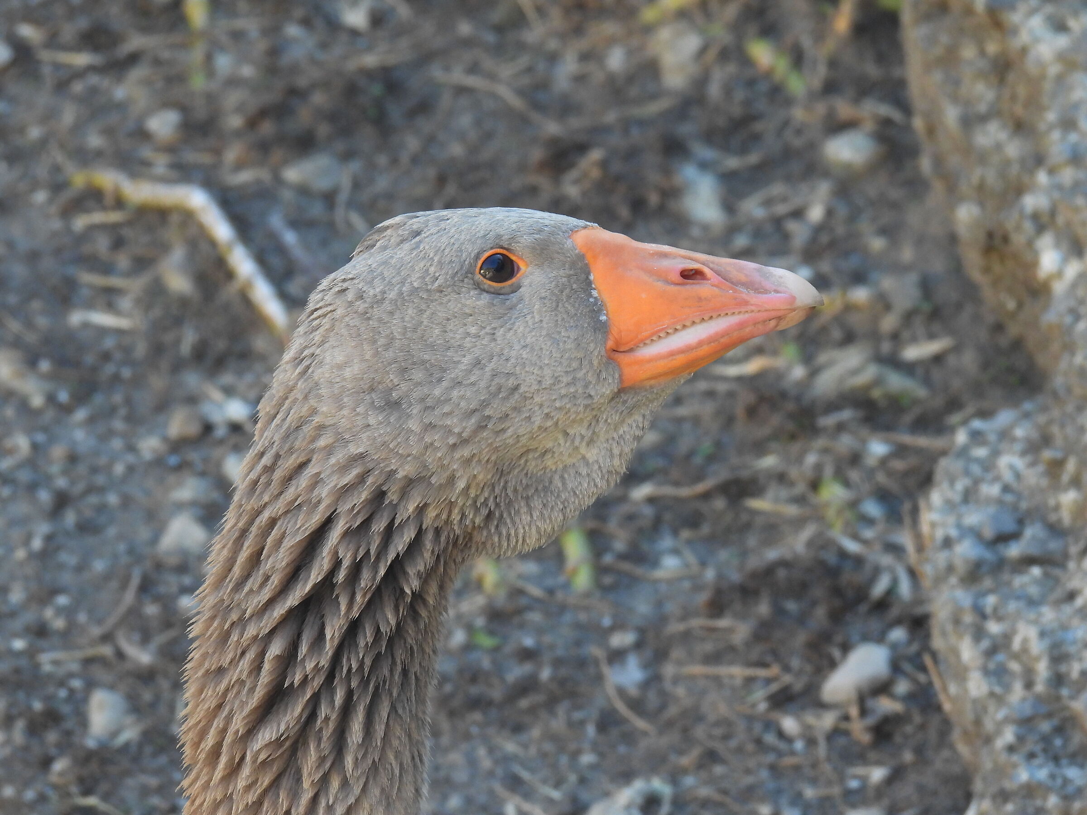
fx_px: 12561
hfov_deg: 5.0
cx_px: 544
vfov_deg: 3.7
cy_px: 408
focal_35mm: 400
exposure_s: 1/125
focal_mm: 71.4
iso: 360
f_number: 5
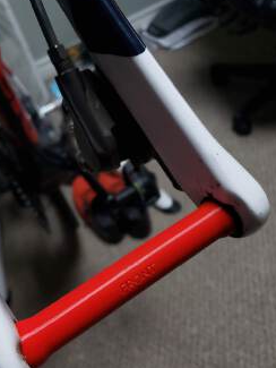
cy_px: 209
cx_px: 117
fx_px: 340
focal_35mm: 32
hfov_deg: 44.0
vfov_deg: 56.6
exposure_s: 1/60
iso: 250
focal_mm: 4.3
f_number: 1.5
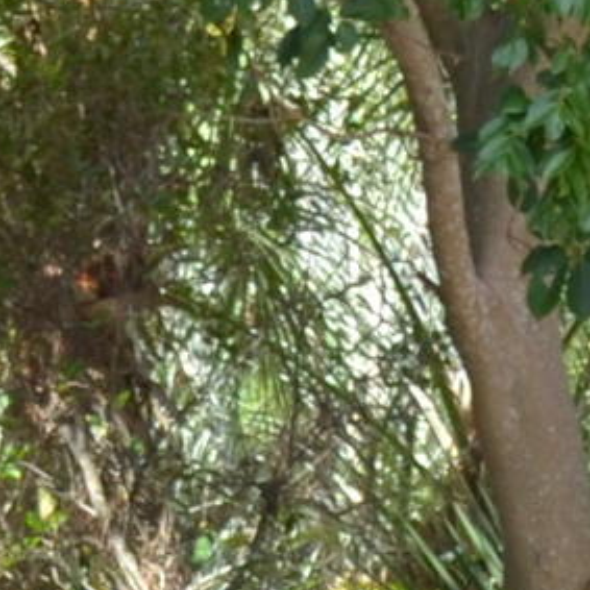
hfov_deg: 4.5
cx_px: 650
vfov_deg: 4.4
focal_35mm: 393
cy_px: 1372
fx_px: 7569
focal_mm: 29
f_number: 5.6
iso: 180
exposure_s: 1/125
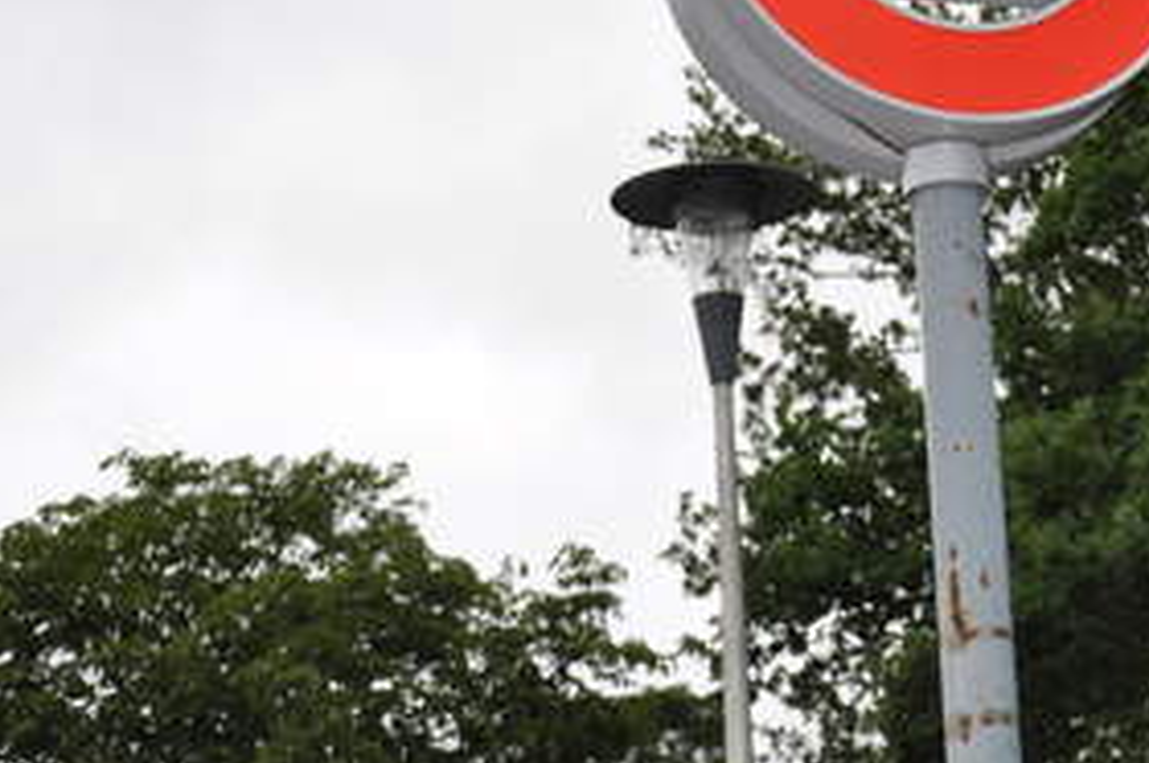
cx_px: 1042
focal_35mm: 96
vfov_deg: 14.0
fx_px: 3060
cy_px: 10
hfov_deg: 20.8
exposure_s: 1/200
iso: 200
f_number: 4.5
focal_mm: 28
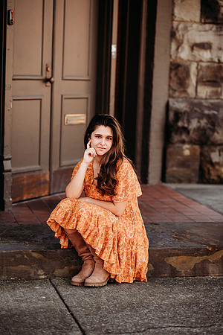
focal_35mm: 85
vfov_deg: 23.9
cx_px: 112
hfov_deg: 16.1
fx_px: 790
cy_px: 168
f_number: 2
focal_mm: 85
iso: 160
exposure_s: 1/500
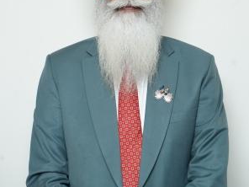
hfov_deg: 19.3
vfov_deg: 14.4
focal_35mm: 102
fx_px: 734
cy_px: 36
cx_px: 125
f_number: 5.6
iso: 400
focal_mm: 70
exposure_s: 1/160
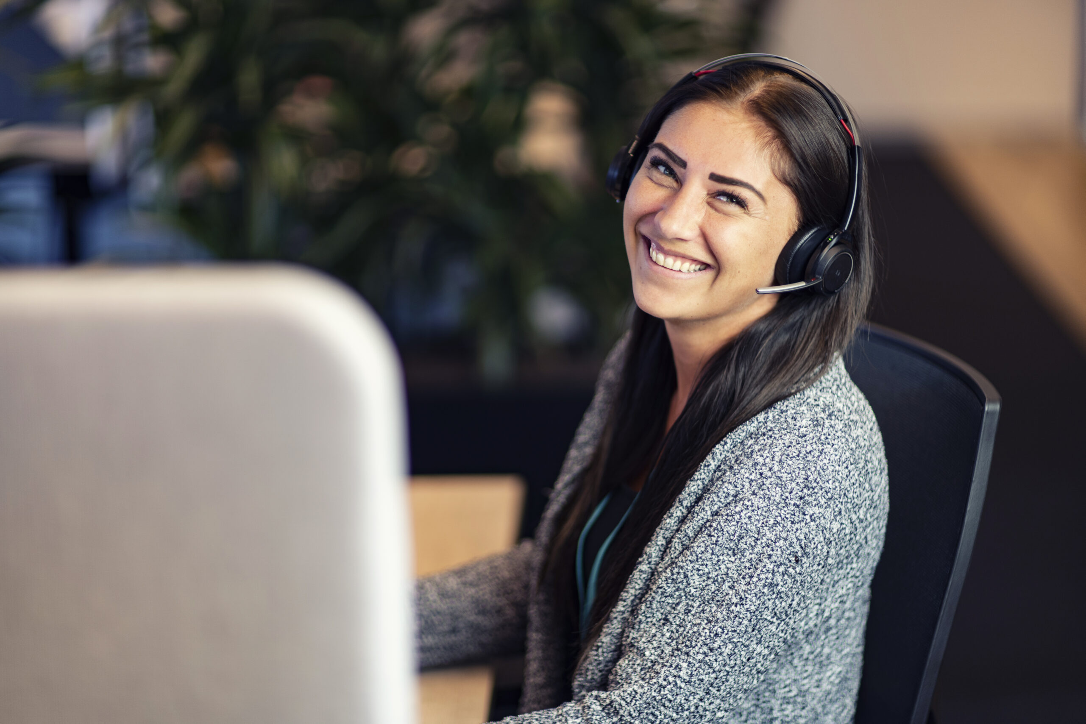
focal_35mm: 85
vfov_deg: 16.1
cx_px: 543
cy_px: 362
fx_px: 2564
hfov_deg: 23.9
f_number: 1.3
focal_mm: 85
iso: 250
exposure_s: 1/400
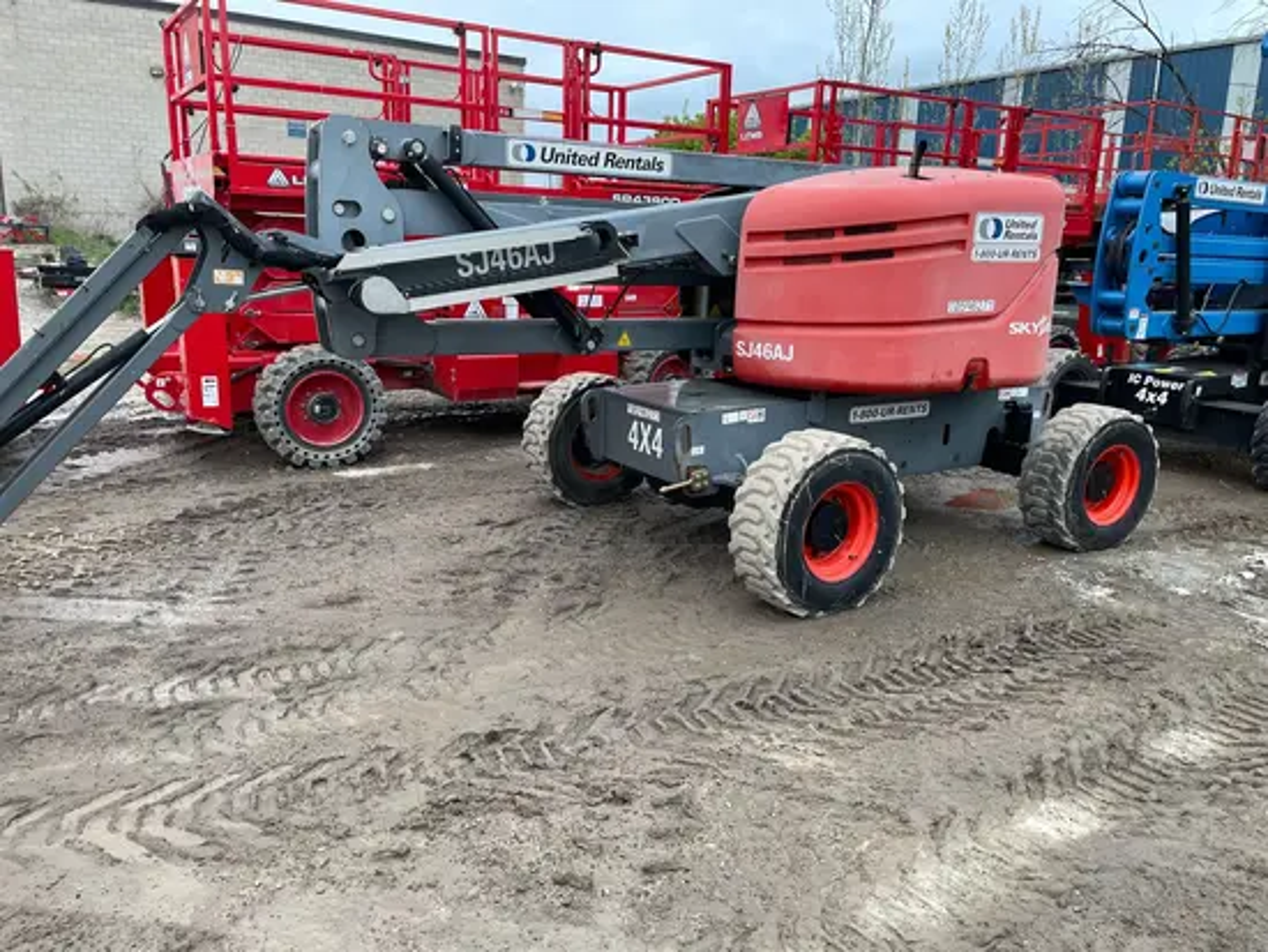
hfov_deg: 67.3
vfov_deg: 53.1
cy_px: 476
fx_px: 953
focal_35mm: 26
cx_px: 634
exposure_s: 1/117
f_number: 1.6
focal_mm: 4.2
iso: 125
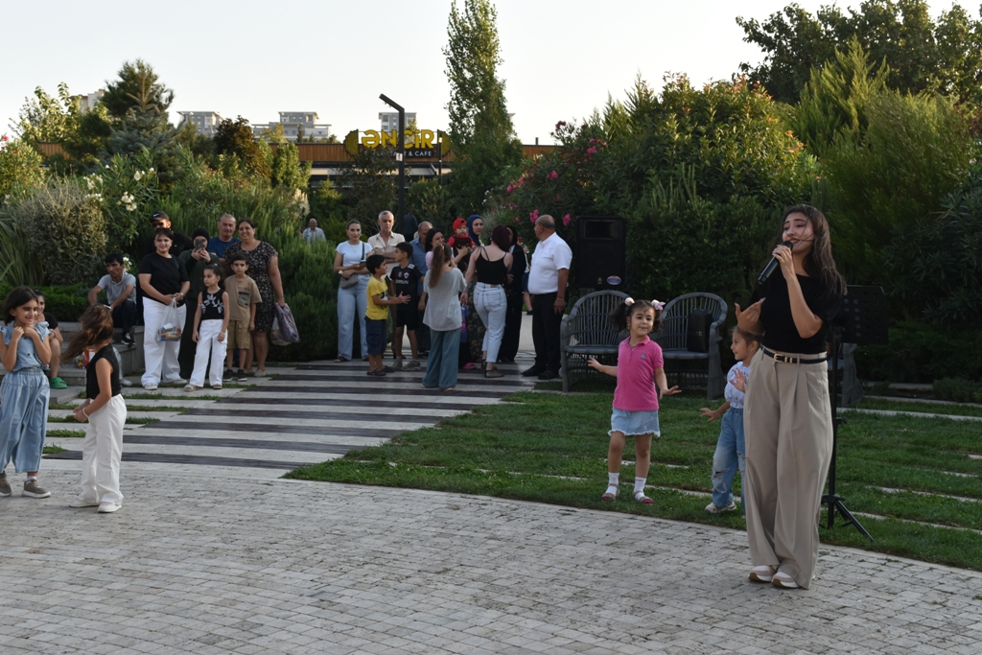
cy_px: 328
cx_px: 491
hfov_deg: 38.9
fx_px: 1391
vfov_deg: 26.5
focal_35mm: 51
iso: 400
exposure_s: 1/200
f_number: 7.1
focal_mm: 34
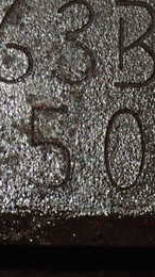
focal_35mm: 221
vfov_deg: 9.8
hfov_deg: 5.5
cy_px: 101
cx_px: 74
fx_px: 1617
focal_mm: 15.66
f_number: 4.5
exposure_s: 1/30
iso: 800
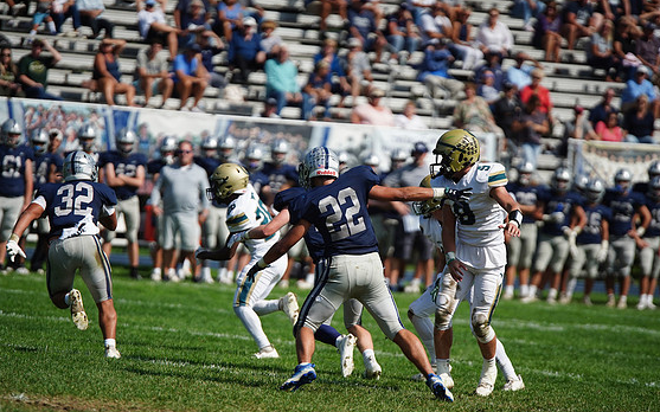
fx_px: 5234
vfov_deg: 4.5
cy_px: 223
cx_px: 323
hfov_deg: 7.2
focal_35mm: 291
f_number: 2.8
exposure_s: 1/6400
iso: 400
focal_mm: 274
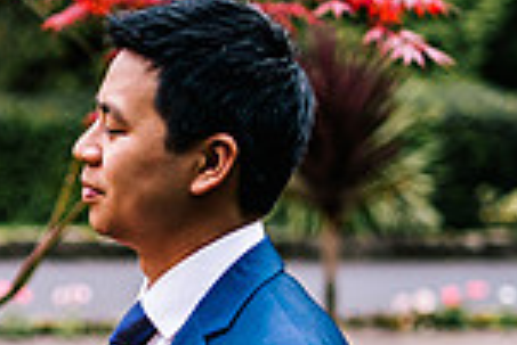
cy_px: 336
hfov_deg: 14.7
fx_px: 1984
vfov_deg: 9.9
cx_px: 68
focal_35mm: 138
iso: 250
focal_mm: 35
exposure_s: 1/250
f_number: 1.4
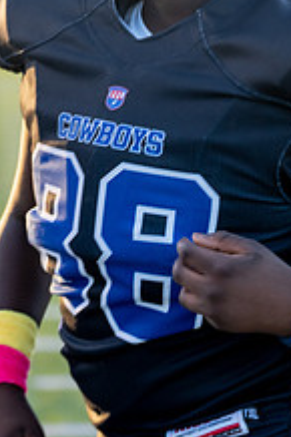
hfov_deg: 6.6
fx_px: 2514
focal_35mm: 207
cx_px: 140
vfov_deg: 9.9
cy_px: 178
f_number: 2.8
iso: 320
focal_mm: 70
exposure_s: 1/640
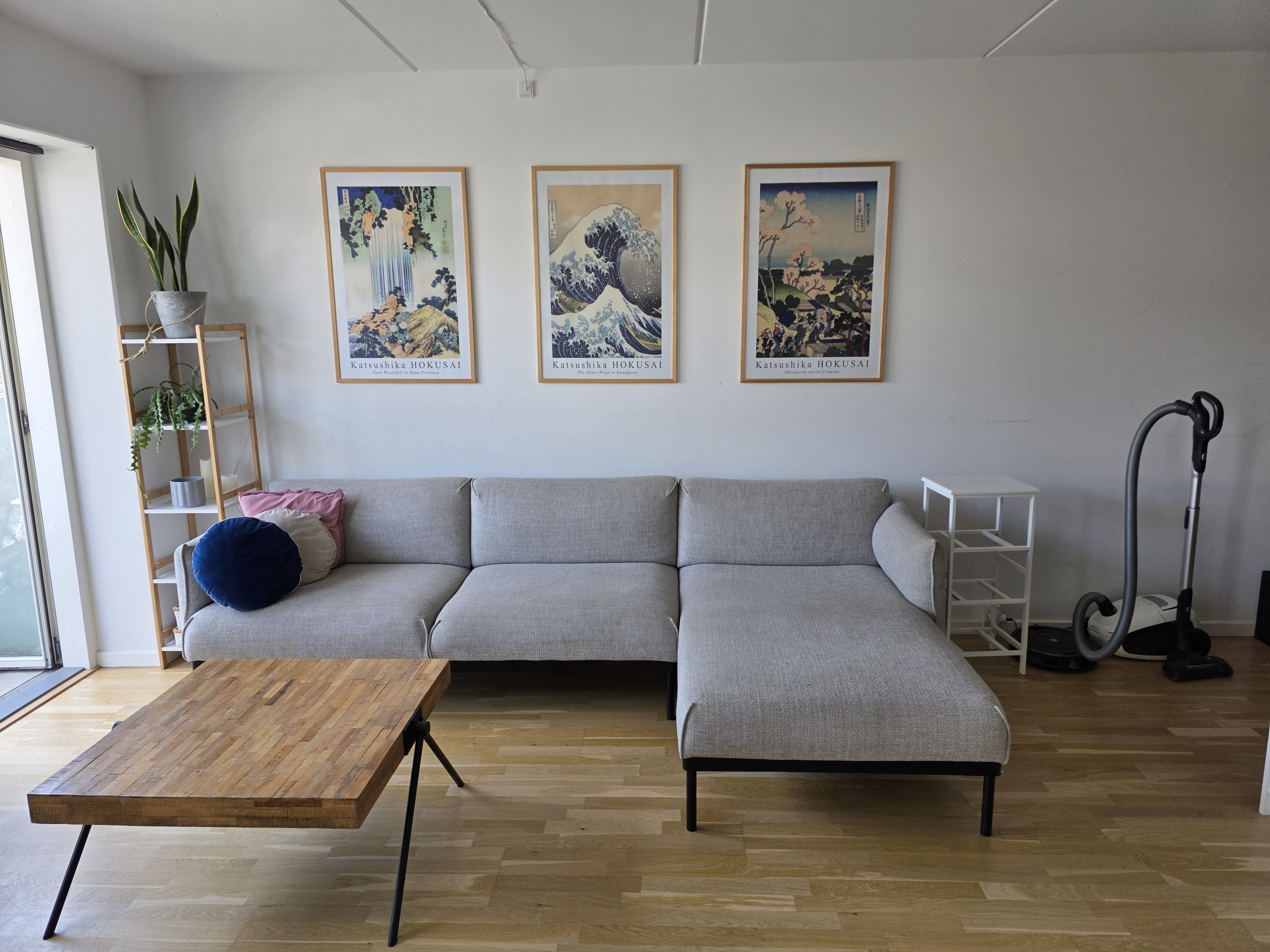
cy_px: 476
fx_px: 844
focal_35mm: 23
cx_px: 635
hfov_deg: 73.9
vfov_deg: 58.9
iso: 80
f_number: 1.7
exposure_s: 1/180
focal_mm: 6.3
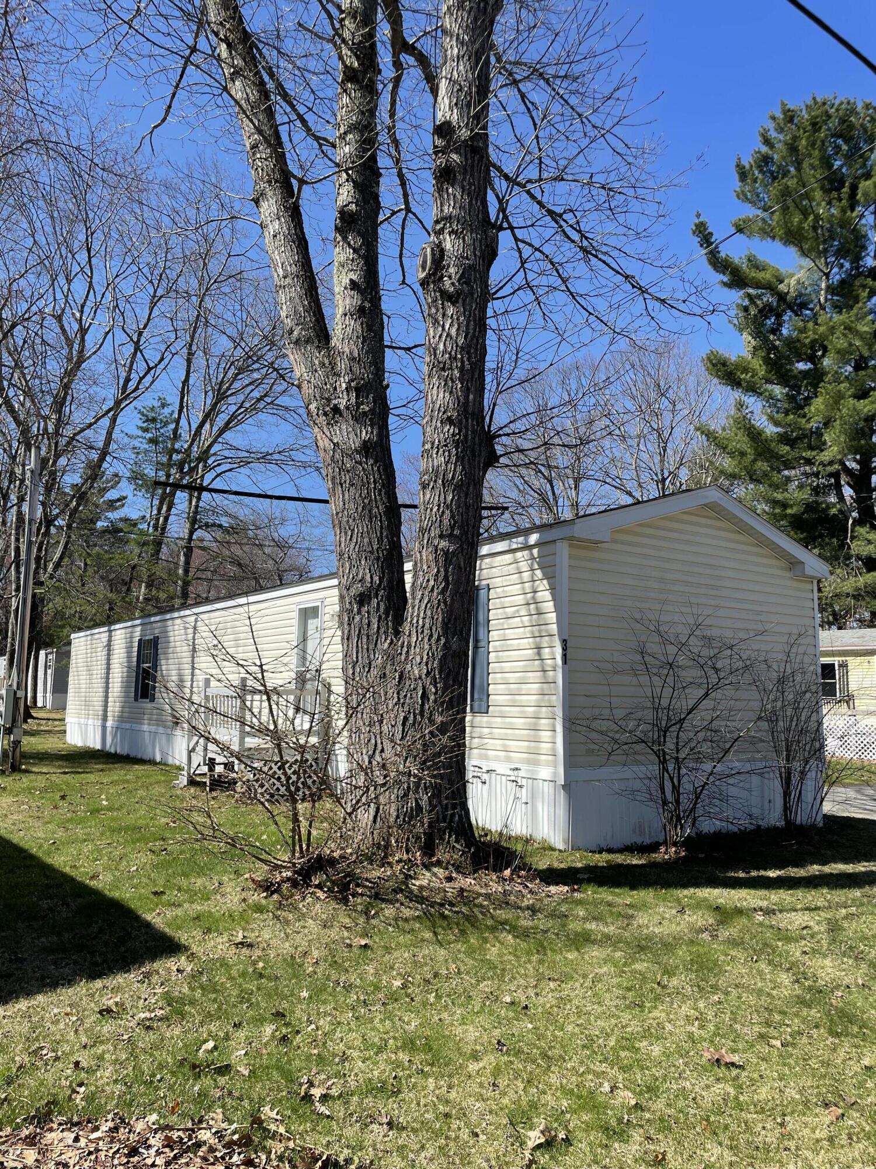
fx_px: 877
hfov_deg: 53.1
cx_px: 438
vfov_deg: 67.3
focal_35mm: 26
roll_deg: -0.7
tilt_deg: +7.8
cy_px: 584
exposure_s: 1/2506
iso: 32
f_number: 1.6
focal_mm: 4.2
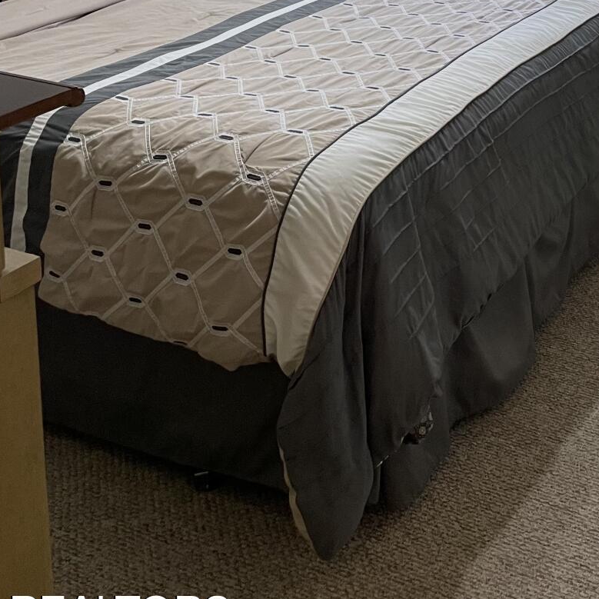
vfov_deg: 26.4
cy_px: -86
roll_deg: -0.3
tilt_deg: -9.8
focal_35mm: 59
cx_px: 484
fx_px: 1155
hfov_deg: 28.4
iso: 100
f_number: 1.6
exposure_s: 1/60
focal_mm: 4.2
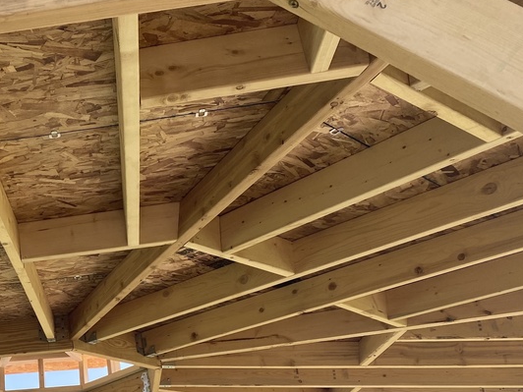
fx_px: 755
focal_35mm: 50
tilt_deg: +21.4
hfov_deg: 35.4
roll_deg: +4.1
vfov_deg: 28.5
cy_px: 308
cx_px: 30
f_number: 1.8
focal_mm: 4.25
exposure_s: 1/489
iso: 32
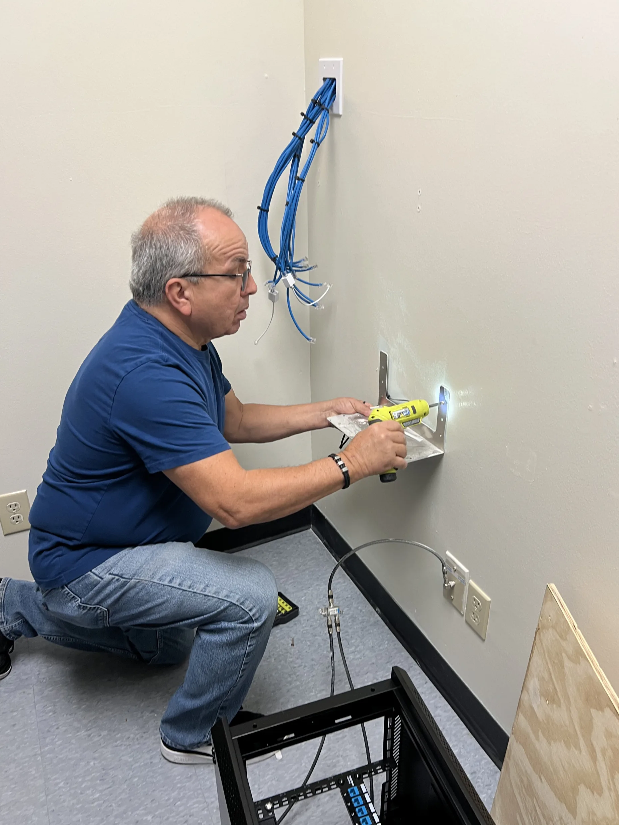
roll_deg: +2.7
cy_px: 419
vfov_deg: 65.3
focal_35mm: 27
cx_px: 319
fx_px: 644
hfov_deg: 51.3
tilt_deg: -25.4
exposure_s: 1/60
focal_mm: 5.7
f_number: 1.5
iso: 100
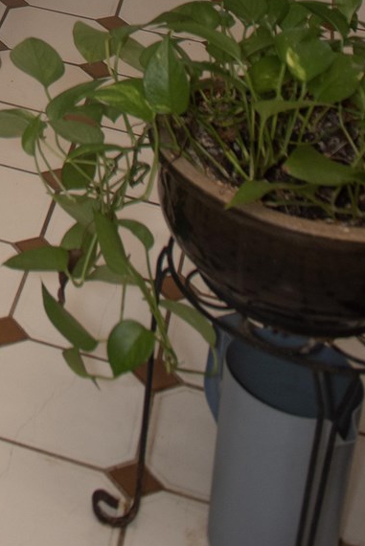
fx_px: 1472
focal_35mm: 97
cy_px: -516
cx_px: -282
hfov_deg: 12.9
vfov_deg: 16.5
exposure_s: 1/200
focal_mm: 24
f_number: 4
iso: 320
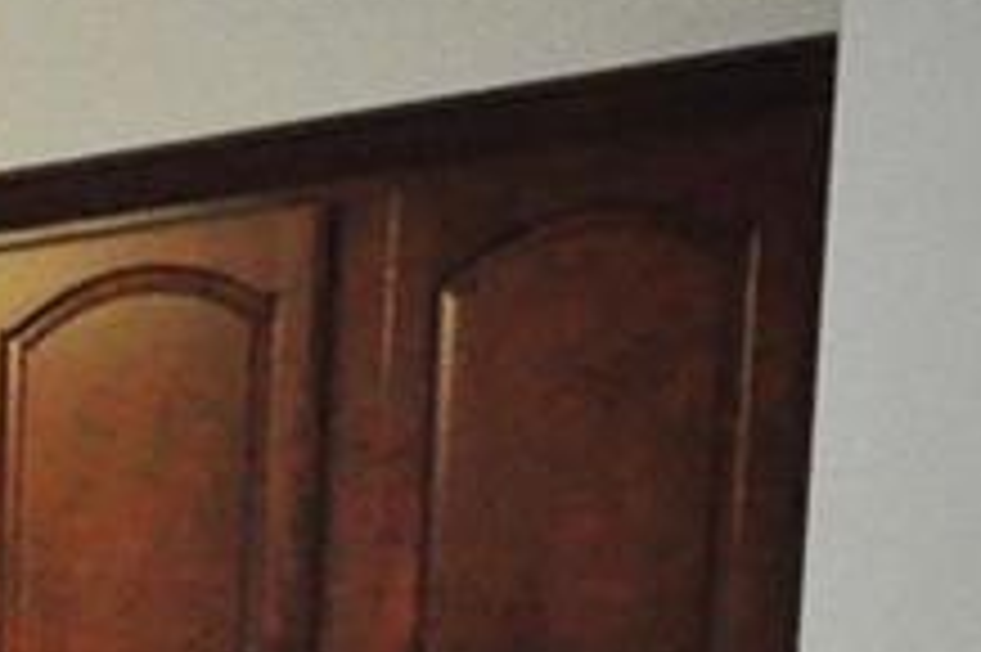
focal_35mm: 110
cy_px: 1637
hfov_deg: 16.4
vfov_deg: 10.5
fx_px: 2995
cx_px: -639
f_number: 8
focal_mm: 10
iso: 3200
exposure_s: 1/60
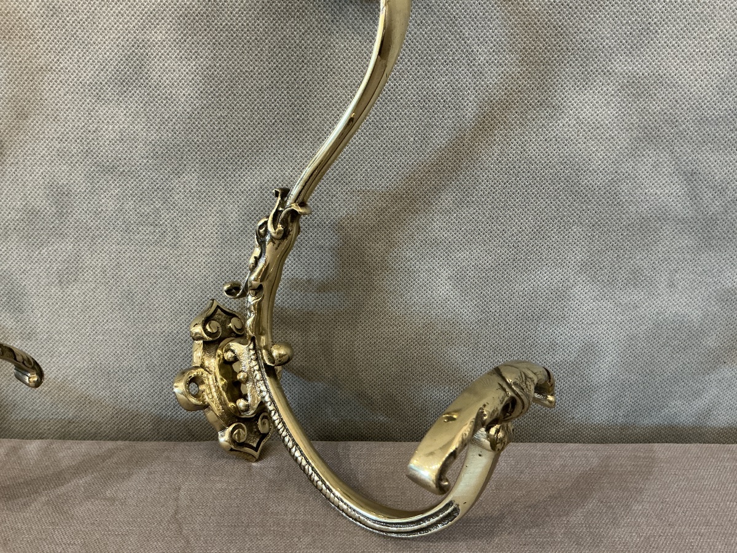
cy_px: 276
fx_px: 596
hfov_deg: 63.4
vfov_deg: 49.7
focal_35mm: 28
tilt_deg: -23.5
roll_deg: -0.3
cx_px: 368
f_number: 1.8
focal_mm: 3
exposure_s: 1/50
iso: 250
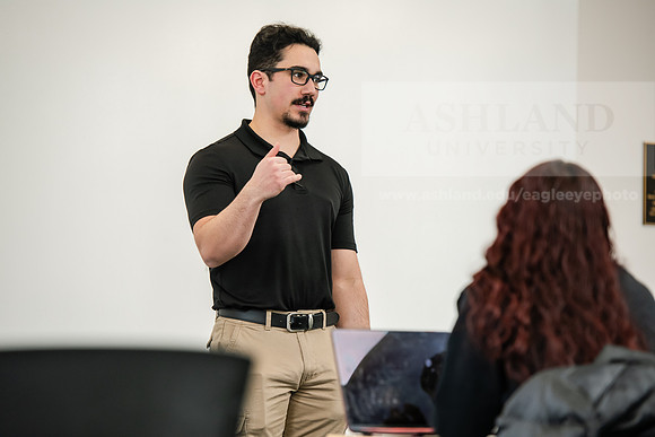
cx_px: 328
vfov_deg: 9.2
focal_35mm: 150
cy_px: 218
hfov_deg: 13.7
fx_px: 2730
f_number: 3.5
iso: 1000
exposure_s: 1/200
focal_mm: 150
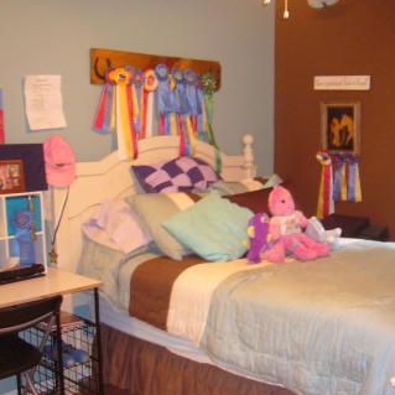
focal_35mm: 45
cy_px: 235
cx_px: 250
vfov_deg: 37.4
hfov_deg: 37.3
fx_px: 581
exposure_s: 1/8
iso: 200
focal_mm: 4.6
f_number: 2.8
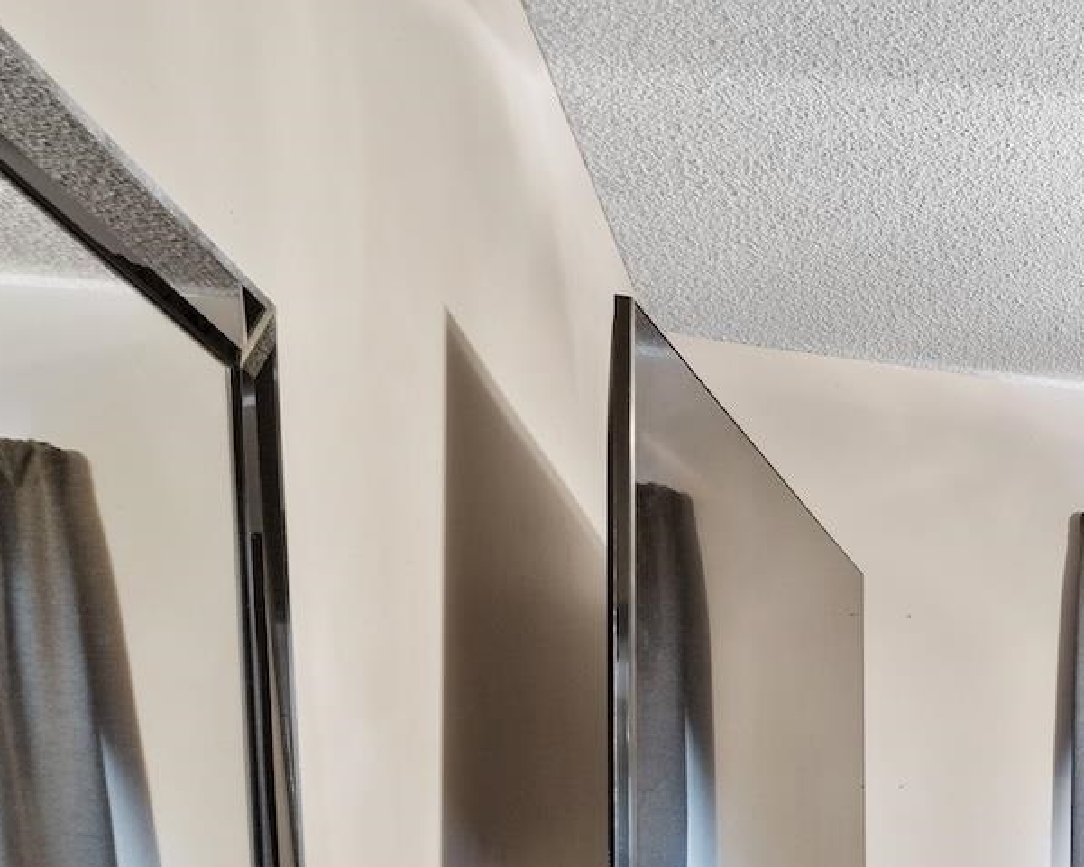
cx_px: 1690
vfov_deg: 31.7
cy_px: 950
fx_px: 1348
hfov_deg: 27.2
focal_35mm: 42
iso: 400
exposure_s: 2.5
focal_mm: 14
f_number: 7.1
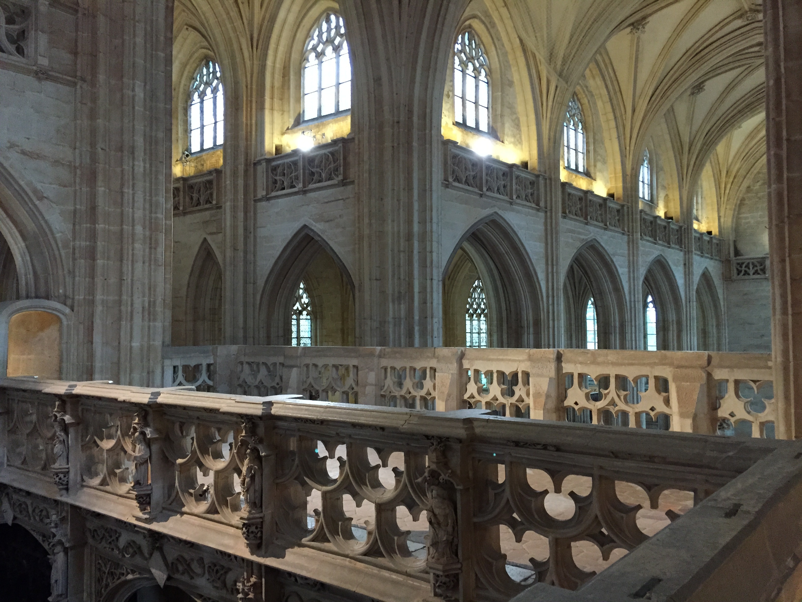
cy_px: 301
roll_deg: +0.0
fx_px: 672
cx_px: 401
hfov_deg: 61.7
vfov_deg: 48.2
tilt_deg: +1.6
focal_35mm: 29
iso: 250
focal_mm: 4.15
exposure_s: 1/30
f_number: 2.2
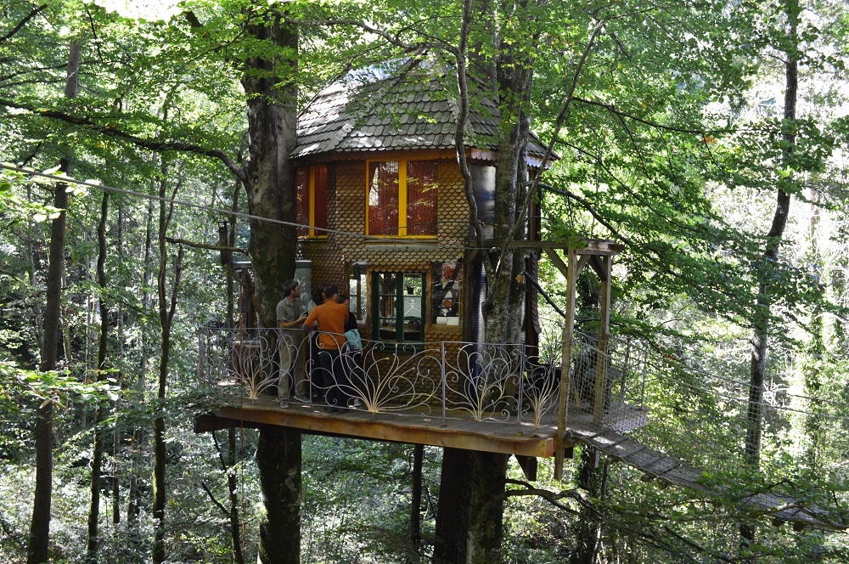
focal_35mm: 30
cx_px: 424
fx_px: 707
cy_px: 282
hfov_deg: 62.0
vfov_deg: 43.5
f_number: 7.1
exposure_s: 1/25
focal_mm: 20
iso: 400
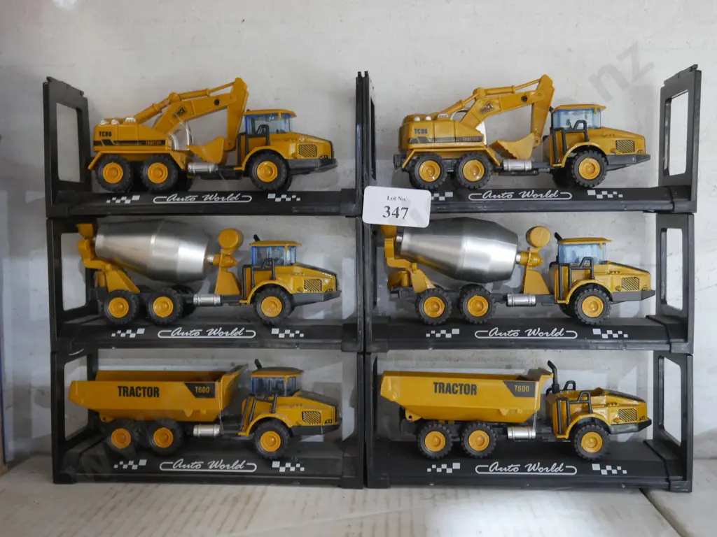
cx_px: 358
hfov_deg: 44.8
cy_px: 268
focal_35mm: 42
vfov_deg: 34.3
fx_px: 870
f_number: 4.6
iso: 3200
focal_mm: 21
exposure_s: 1/20
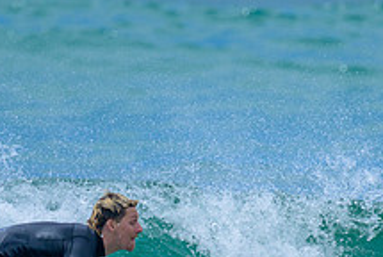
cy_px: 288
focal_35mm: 1509
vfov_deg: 0.9
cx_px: 192
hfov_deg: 1.4
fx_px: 16076
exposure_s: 1/2000
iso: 360
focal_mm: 560
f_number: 8
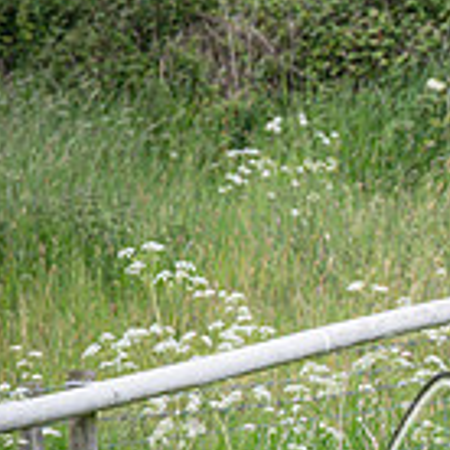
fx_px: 8663
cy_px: 395
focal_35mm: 589
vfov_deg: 3.0
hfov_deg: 3.0
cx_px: 880
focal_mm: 110
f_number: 5
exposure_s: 1/1600
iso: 400
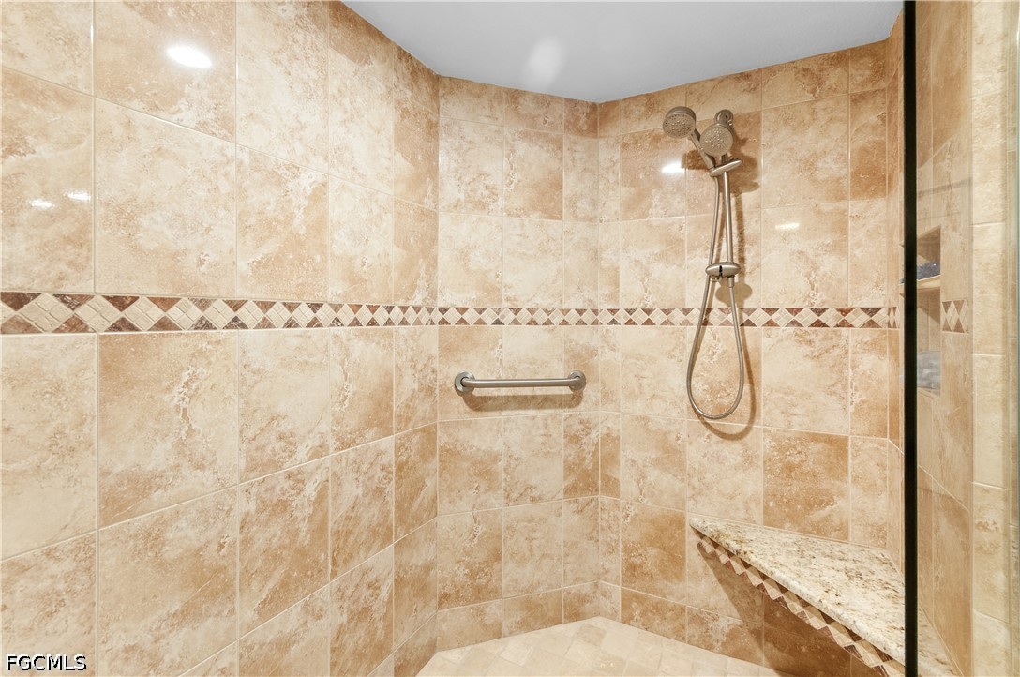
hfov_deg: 100.5
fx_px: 424
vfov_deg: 77.1
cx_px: 510
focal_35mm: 15
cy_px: 338
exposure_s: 1/2.5
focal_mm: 10
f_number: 8
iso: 200
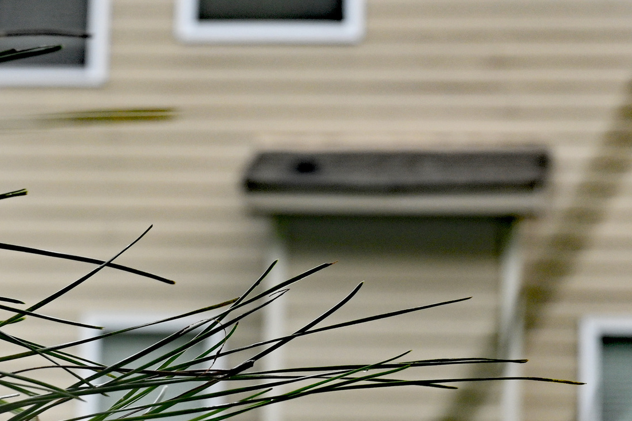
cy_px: 147
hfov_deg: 17.4
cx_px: 473
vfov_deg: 11.7
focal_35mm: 117
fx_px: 2054
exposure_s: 1/250
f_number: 5.6
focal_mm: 28
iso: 160
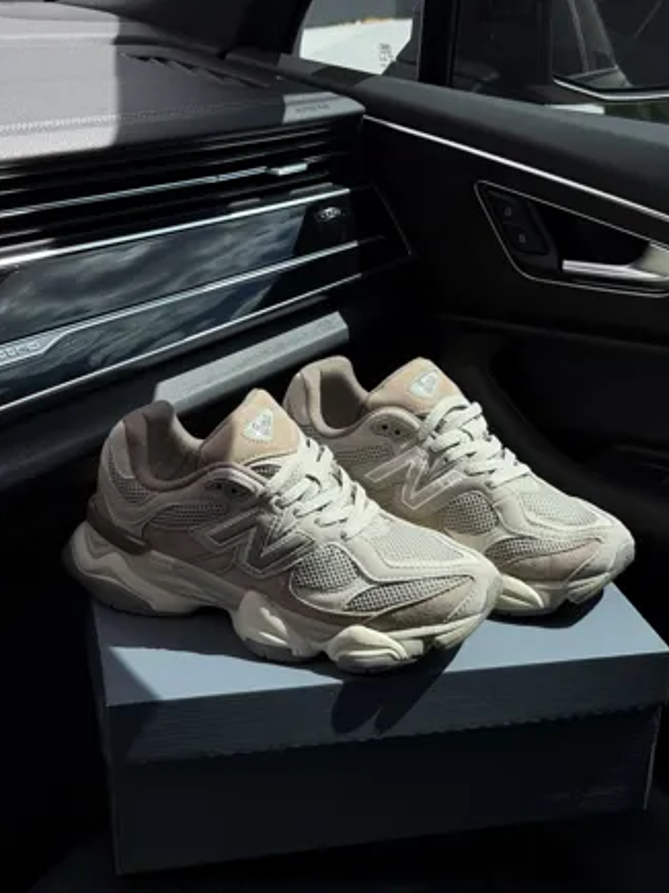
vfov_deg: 36.2
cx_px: 347
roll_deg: -1.1
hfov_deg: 27.5
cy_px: 487
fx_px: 1366
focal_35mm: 53
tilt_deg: -26.0
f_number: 1.78
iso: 64
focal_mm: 6.76
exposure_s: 1/3378
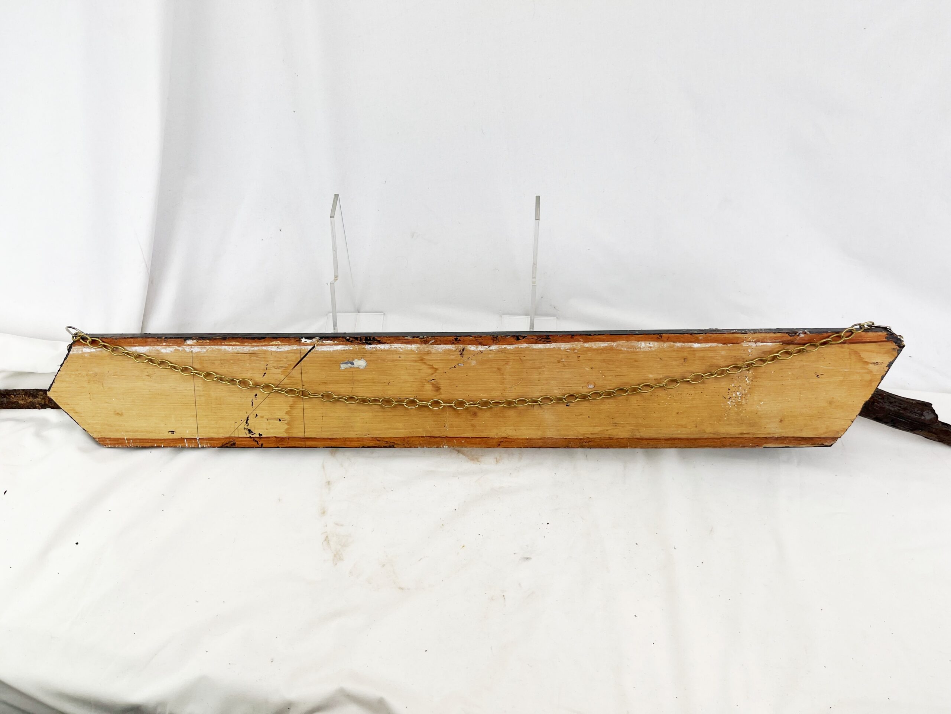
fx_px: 714
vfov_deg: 53.1
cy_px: 357
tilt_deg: -45.5
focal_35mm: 26
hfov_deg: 67.3
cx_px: 476
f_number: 1.6
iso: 40
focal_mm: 5.1
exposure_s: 1/259
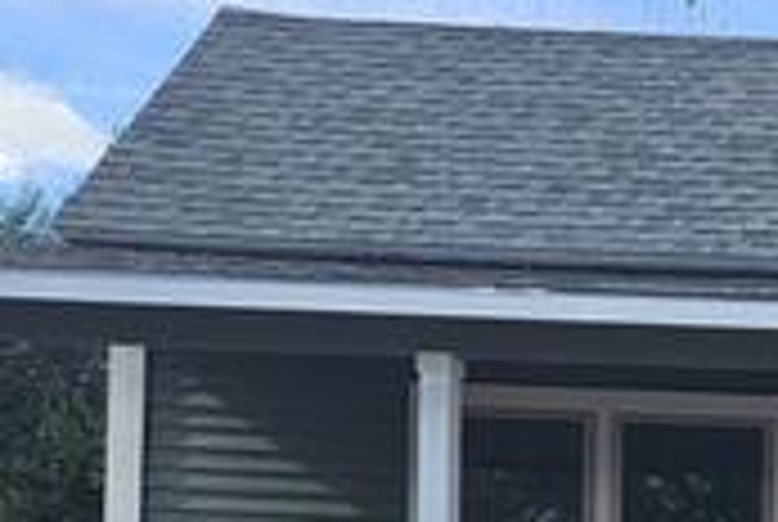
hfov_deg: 19.1
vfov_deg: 13.9
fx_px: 1992
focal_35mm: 92
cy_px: 801
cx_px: 1203
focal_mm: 5.4
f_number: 1.8
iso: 40
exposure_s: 1/1380
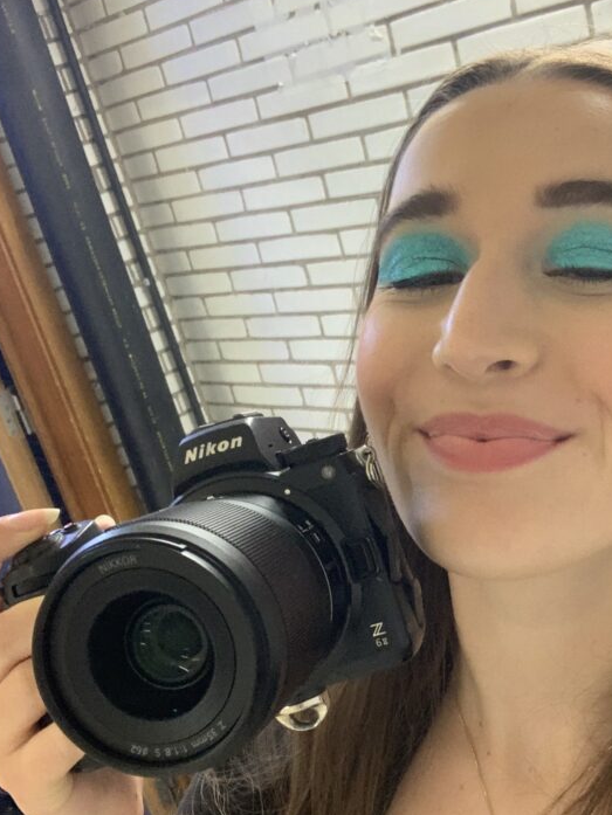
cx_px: 384
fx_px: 1108
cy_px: 511
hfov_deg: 30.8
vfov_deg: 40.1
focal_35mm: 47
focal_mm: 2.87
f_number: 2.2
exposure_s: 1/33
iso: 250
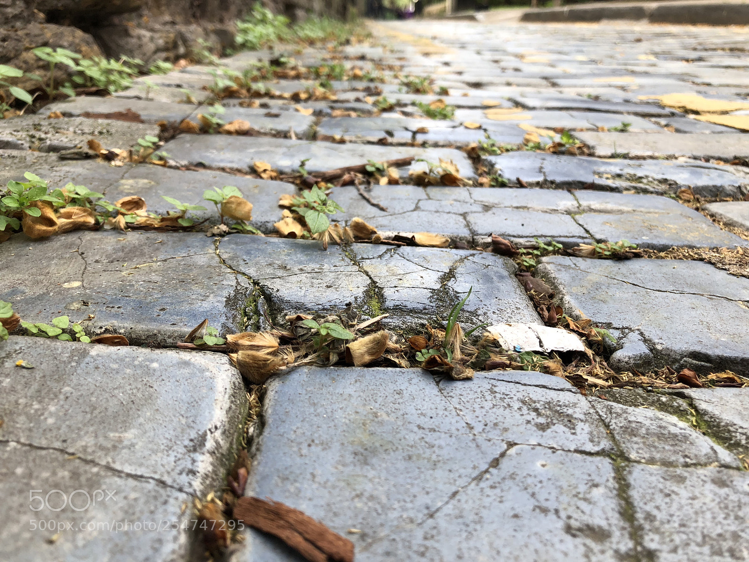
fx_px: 606
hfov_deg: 63.4
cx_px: 374
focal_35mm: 28
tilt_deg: -23.6
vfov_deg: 49.7
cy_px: 281
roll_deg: +2.2
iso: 32
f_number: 1.8
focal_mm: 3.99
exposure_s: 1/120
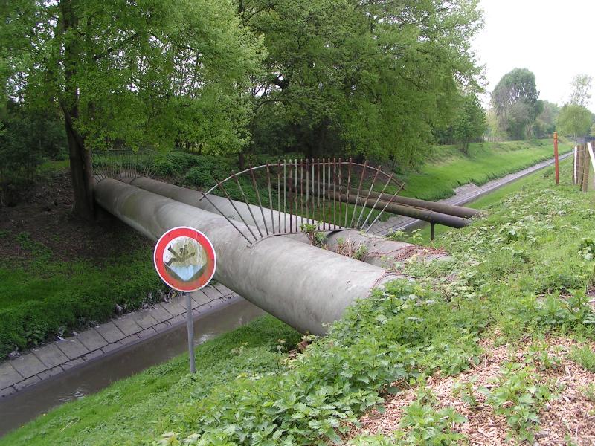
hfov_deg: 49.0
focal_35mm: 38
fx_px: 653
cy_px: 223
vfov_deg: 37.7
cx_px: 298
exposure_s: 1/80
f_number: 5.6
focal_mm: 5.8
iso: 50
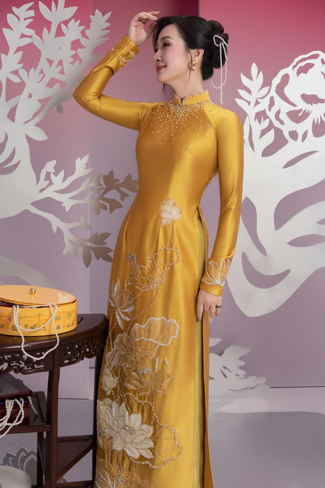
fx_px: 745
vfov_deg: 36.2
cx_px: 162
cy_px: 244
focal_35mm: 55
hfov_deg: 24.6
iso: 200
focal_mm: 55
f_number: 6.3
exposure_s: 1/160
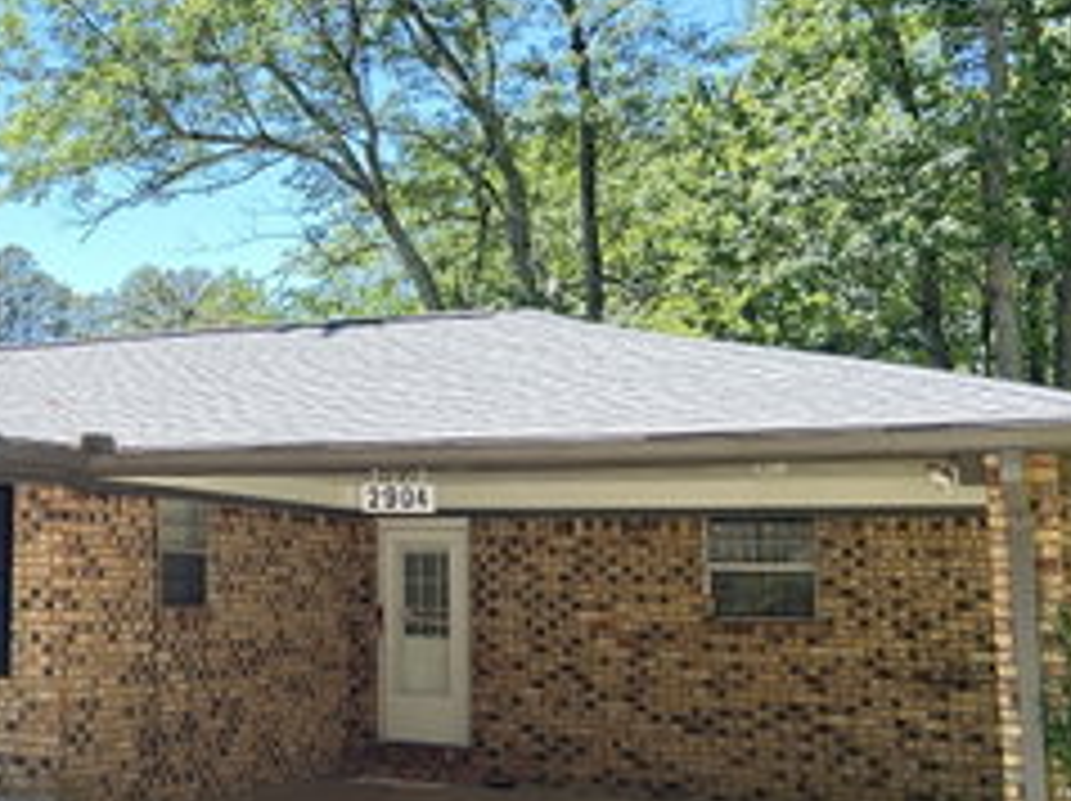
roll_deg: -0.2
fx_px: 1731
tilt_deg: +7.3
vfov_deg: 26.0
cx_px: -32
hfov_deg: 31.5
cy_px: 351
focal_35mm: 56
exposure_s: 1/351
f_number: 1.5
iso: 50
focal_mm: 5.7
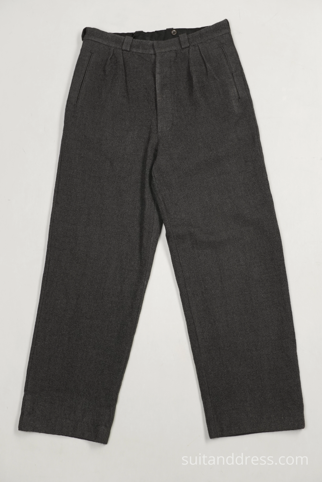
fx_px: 644
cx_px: 161
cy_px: 241
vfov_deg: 41.1
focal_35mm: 48
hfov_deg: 28.1
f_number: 4
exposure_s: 1/100
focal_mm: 32
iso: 400
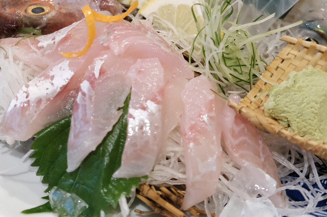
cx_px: 171
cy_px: 40
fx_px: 518
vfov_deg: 23.4
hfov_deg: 35.1
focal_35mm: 57
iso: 3200
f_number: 2.8
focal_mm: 19.6
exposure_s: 1/58
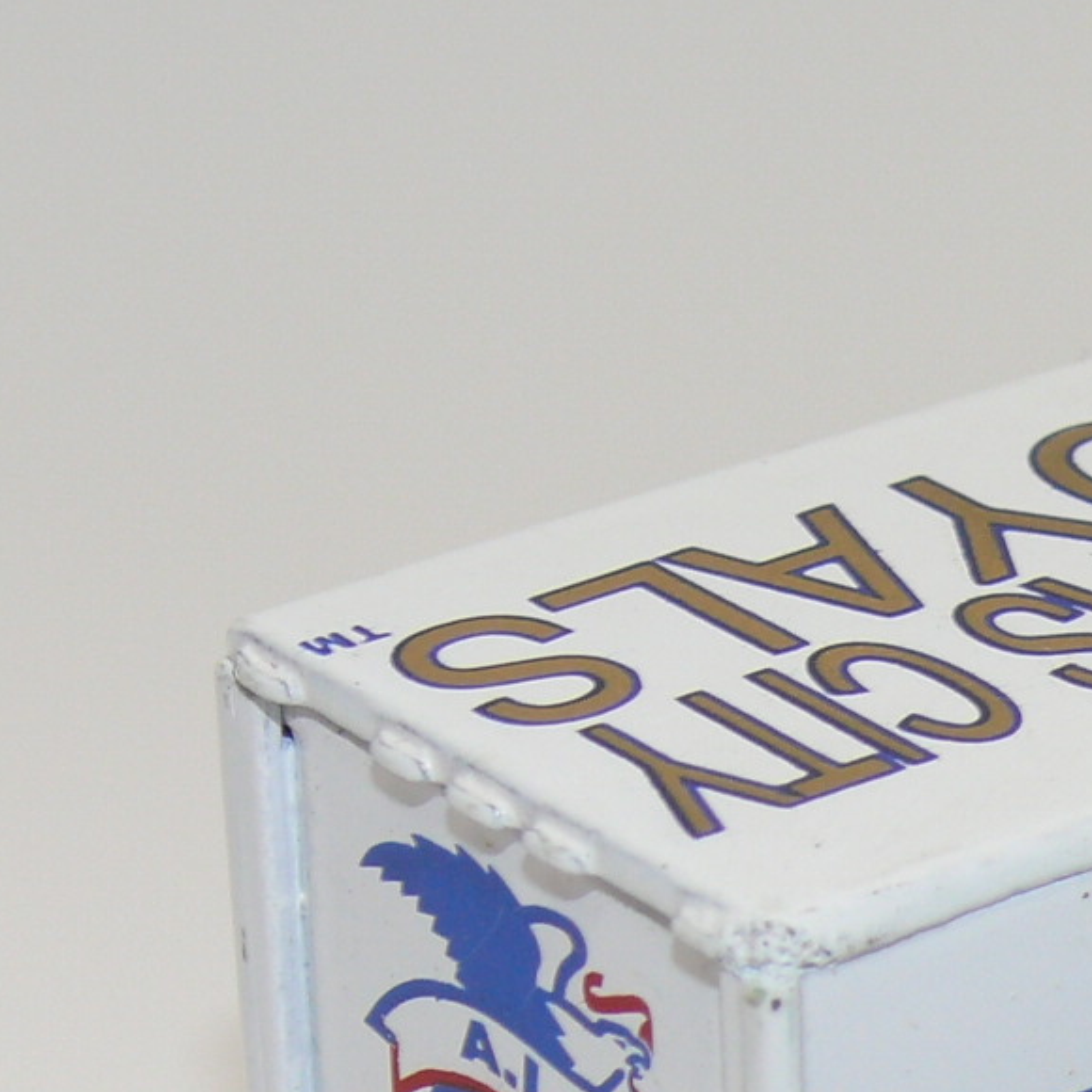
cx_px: 1342
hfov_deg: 8.2
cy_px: 992
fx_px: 7566
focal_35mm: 212
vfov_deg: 8.2
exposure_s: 1/30
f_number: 4
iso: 100
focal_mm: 12.3
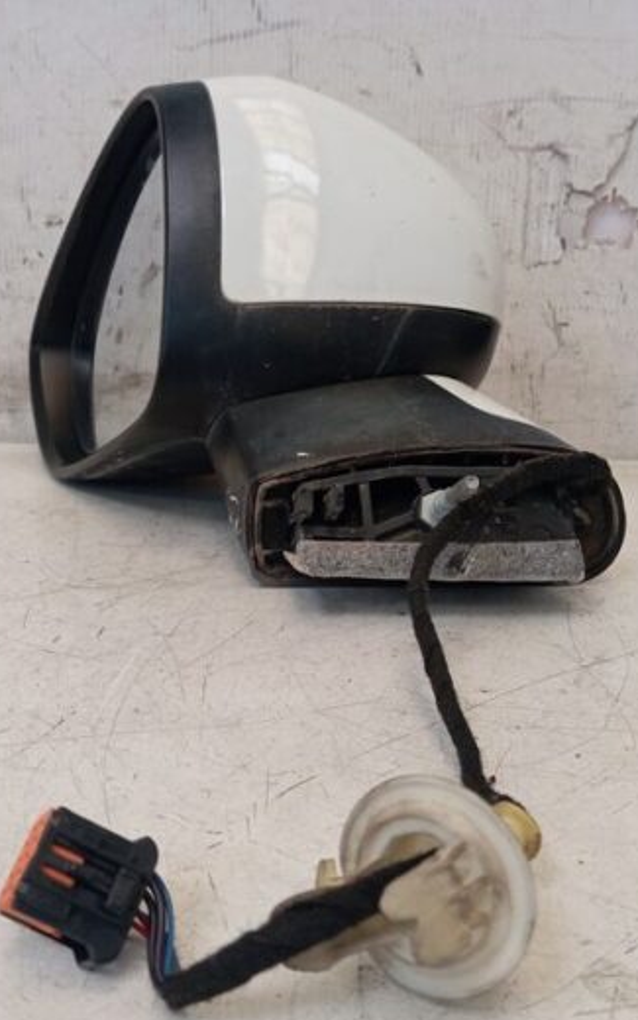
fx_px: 1113
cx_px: 287
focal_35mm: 40
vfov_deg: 49.3
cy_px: 515
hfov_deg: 32.0
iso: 493
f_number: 1.8
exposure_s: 1/33.3
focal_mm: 4.22
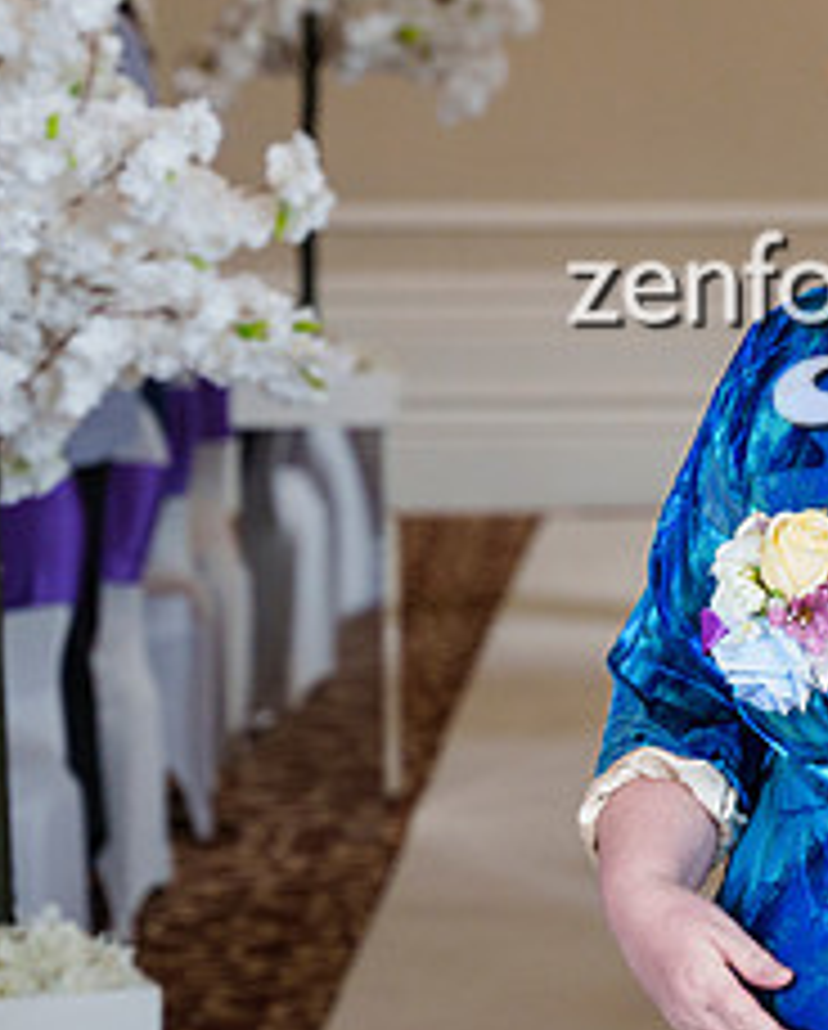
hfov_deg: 8.6
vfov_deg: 10.8
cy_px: 398
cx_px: 878
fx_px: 5438
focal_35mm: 178
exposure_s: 1/400
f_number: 4
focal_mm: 75
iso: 1600
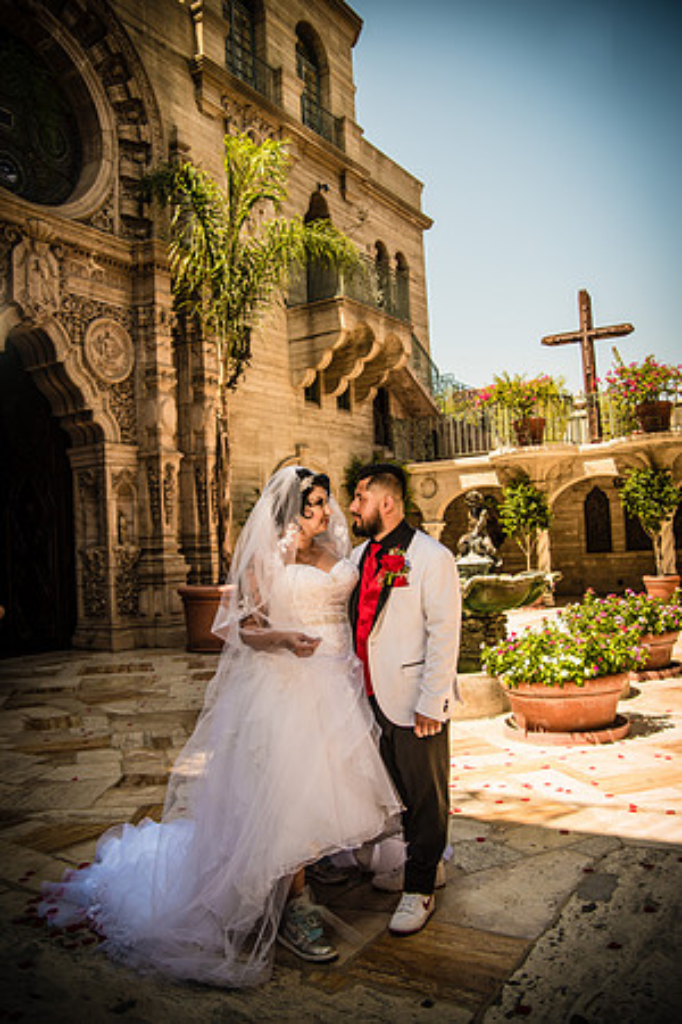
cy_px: 512
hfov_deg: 46.4
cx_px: 341
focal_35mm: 28
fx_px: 796
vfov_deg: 65.5
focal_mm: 28
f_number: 4
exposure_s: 1/640
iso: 100
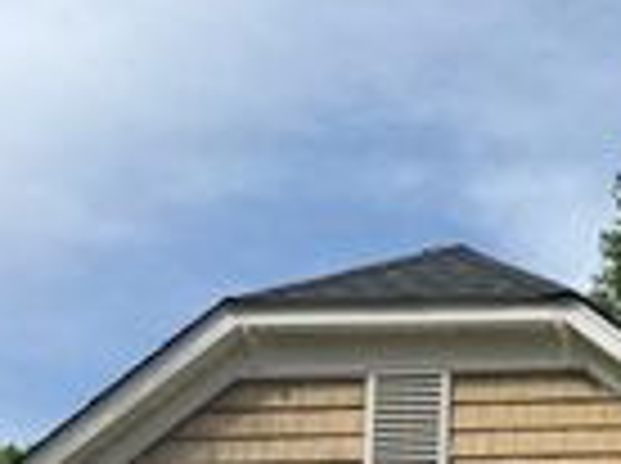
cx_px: 792
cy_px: 687
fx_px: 1558
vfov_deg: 15.6
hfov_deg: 20.7
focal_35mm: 87
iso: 80
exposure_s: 1/4950
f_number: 1.78
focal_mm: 6.76
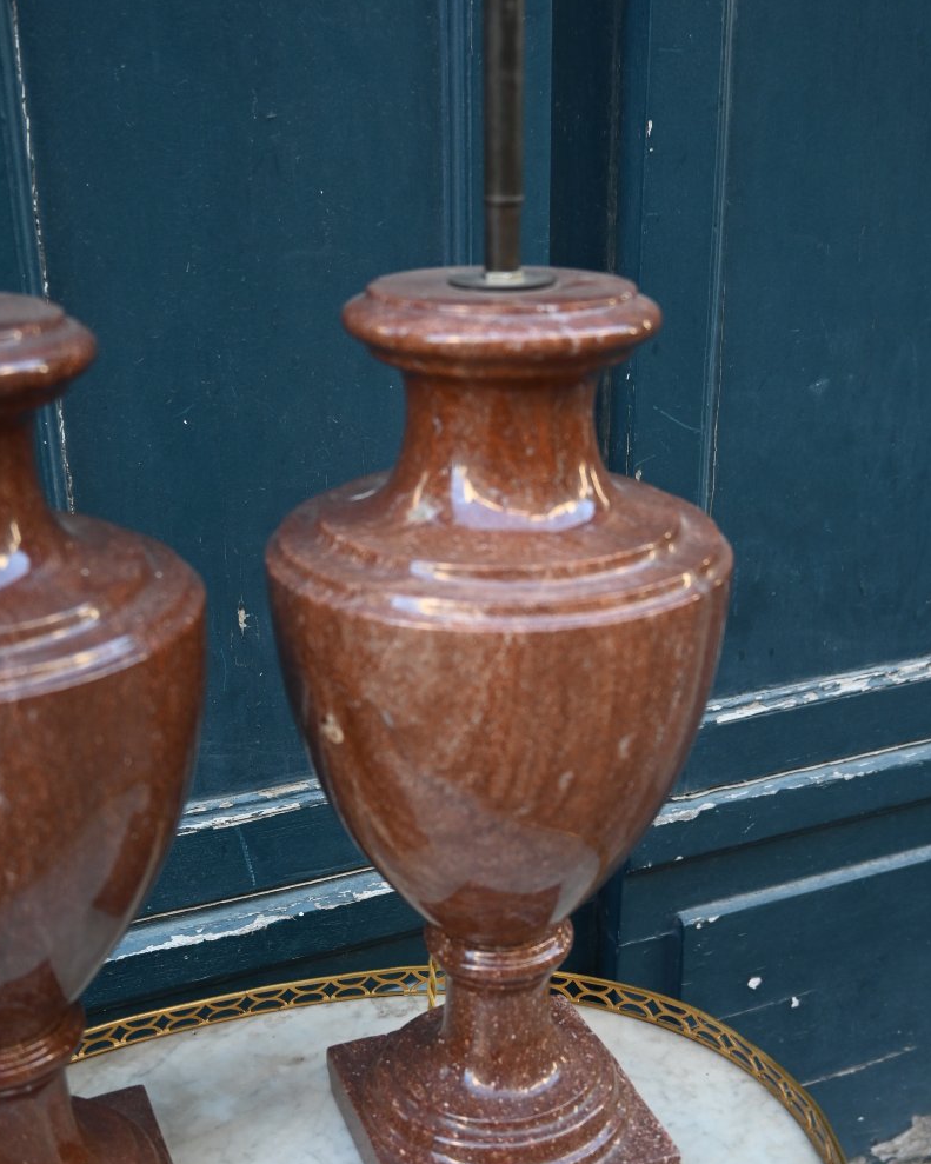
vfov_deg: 43.8
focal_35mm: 42
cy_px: 677
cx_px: 465
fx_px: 1442
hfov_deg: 35.8
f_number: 3.8
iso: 400
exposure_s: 1/125
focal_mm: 24.5
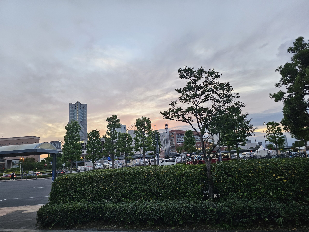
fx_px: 205
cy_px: 116
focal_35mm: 23
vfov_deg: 58.9
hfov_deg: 73.9
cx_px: 154
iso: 80
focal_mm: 6.3
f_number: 1.7
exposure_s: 1/100
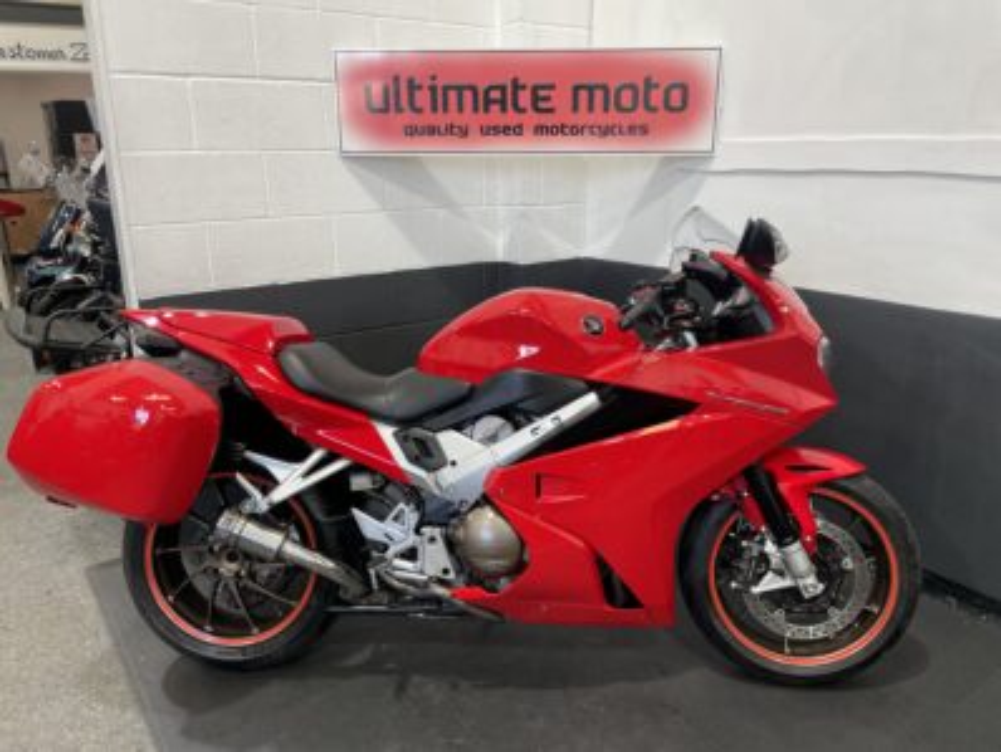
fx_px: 752
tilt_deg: -15.9
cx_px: 500
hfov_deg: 67.3
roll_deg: +0.5
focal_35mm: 26
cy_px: 376
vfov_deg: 53.1
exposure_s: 1/100
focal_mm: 4.2
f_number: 1.6
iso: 80
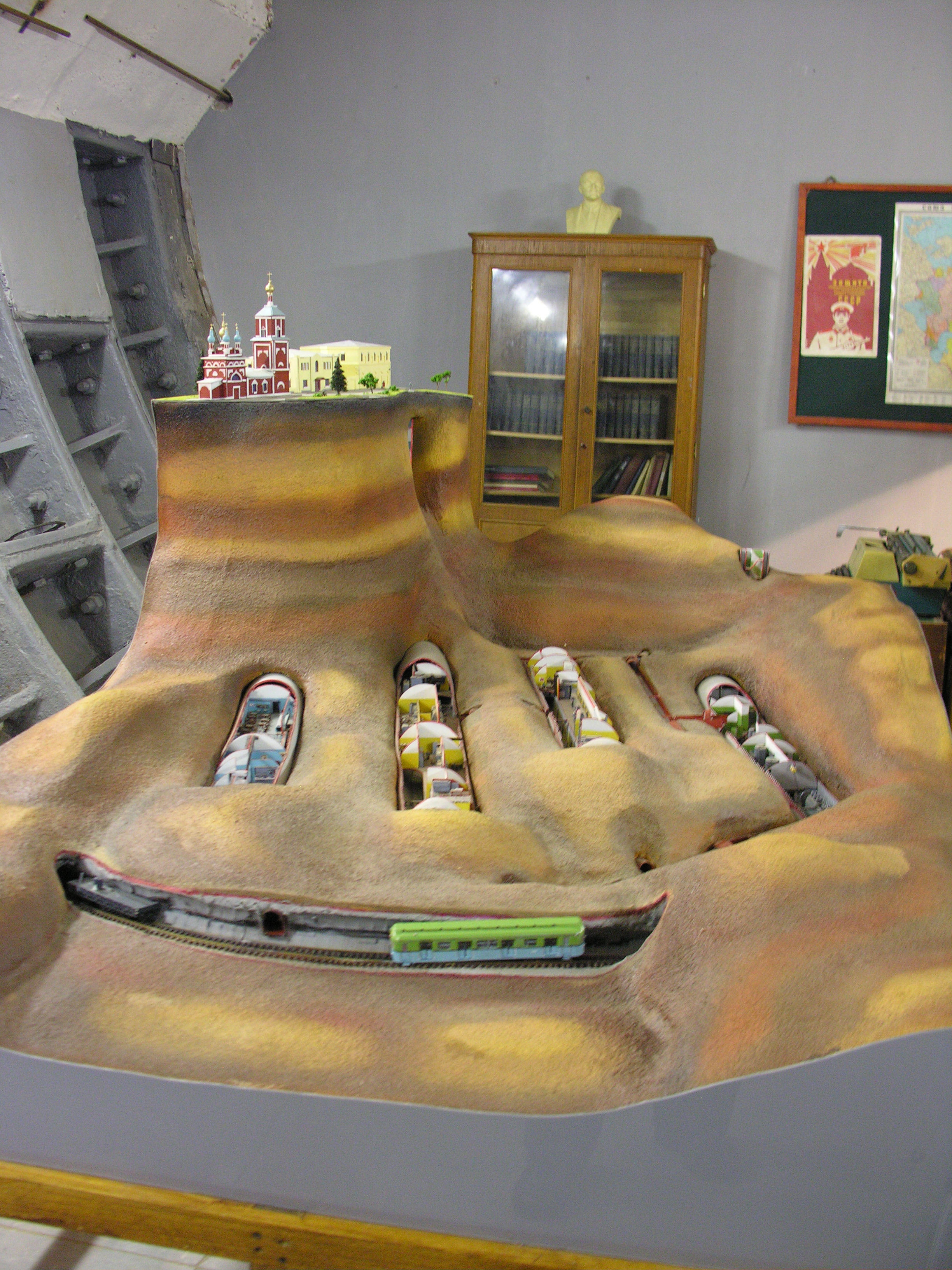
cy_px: 635
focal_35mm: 35
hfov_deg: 40.7
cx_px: 476
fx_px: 1283
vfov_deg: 52.6
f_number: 2.8
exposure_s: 1/2.6
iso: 200
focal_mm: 8.9
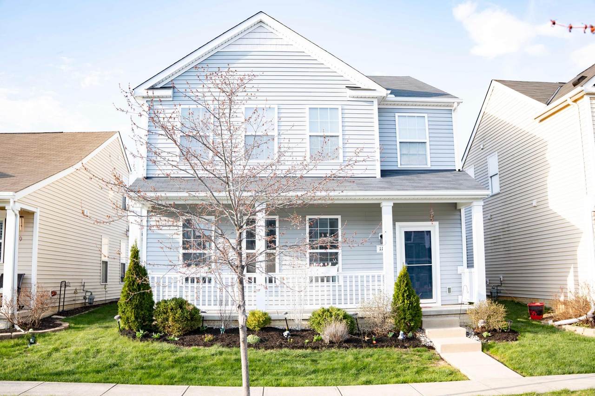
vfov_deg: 42.3
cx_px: 298
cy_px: 198
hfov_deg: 60.3
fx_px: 512
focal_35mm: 31
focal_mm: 31
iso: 100
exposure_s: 1/80
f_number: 5.6
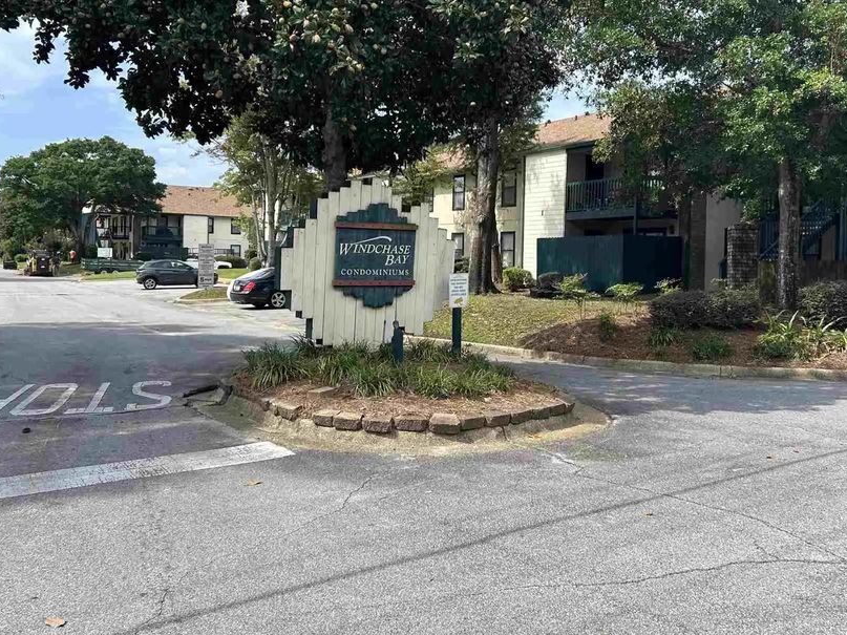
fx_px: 807
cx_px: 432
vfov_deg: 42.8
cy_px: 269
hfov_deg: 55.4
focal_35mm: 33
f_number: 1.5
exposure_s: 1/2299
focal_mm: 5.7
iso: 50
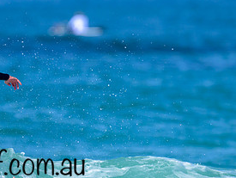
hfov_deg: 0.9
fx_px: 15210
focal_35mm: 2228
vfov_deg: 0.7
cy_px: 124
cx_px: 61
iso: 250
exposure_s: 1/2000
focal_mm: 800
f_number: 6.3
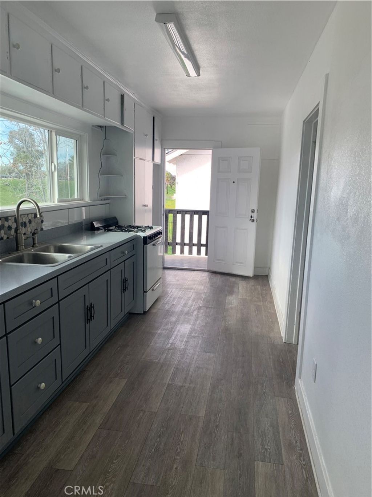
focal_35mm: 26
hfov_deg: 53.1
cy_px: 248
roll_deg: -2.2
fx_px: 372
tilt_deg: -10.0
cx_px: 186
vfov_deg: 67.3
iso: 25
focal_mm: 4.25
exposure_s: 1/171
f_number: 1.8
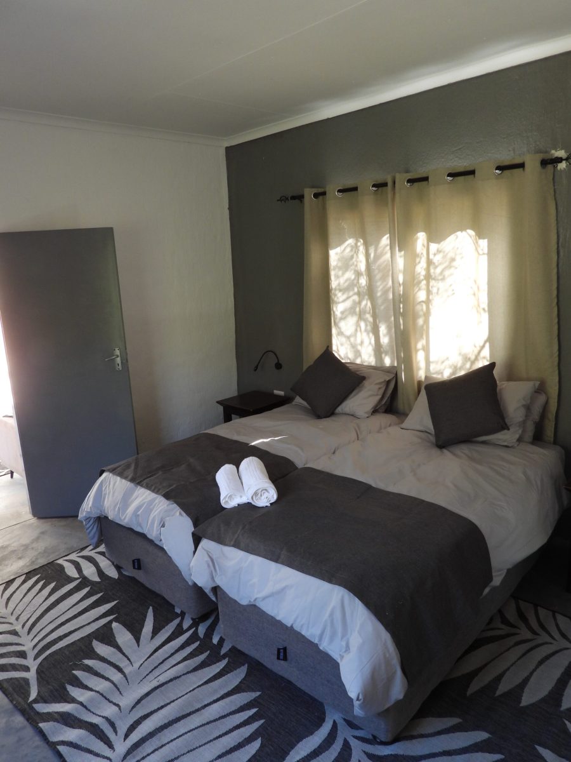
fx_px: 528
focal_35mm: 24
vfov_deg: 71.6
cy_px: 381
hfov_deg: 56.8
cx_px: 286
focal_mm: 4.3
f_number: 2.8
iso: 160
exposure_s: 1/30
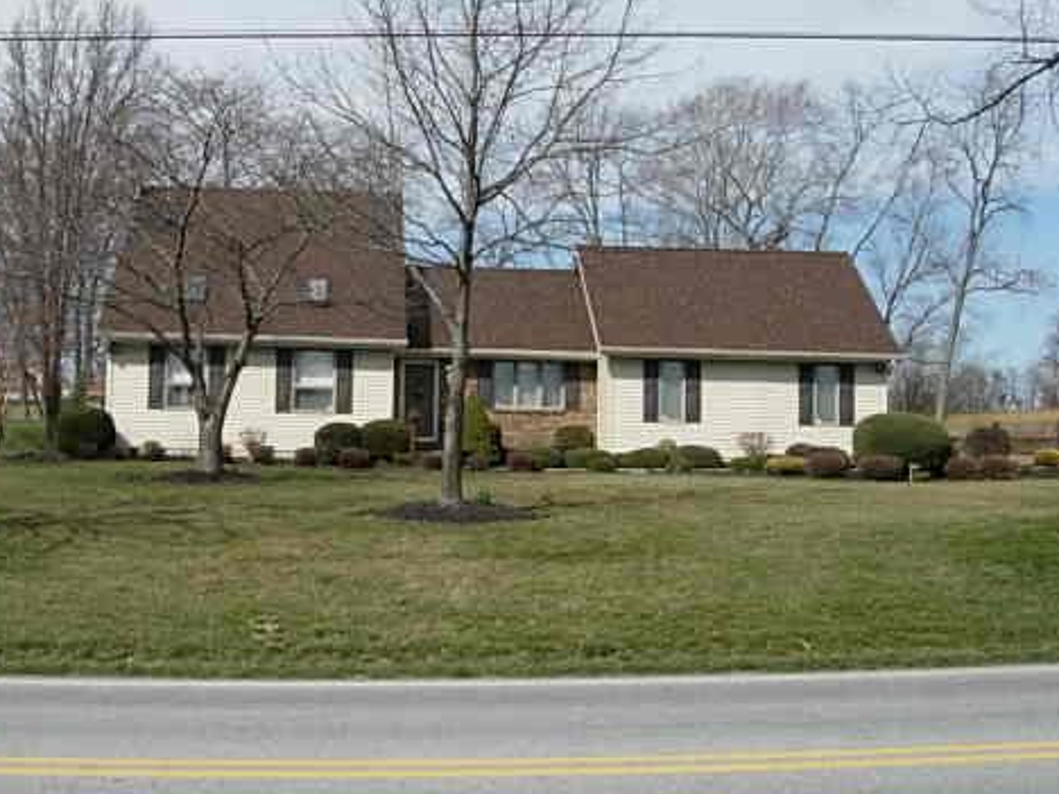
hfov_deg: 36.5
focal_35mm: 52
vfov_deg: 28.0
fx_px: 1591
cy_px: 323
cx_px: 369
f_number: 4.8
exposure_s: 1/813
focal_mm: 7.8
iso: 64
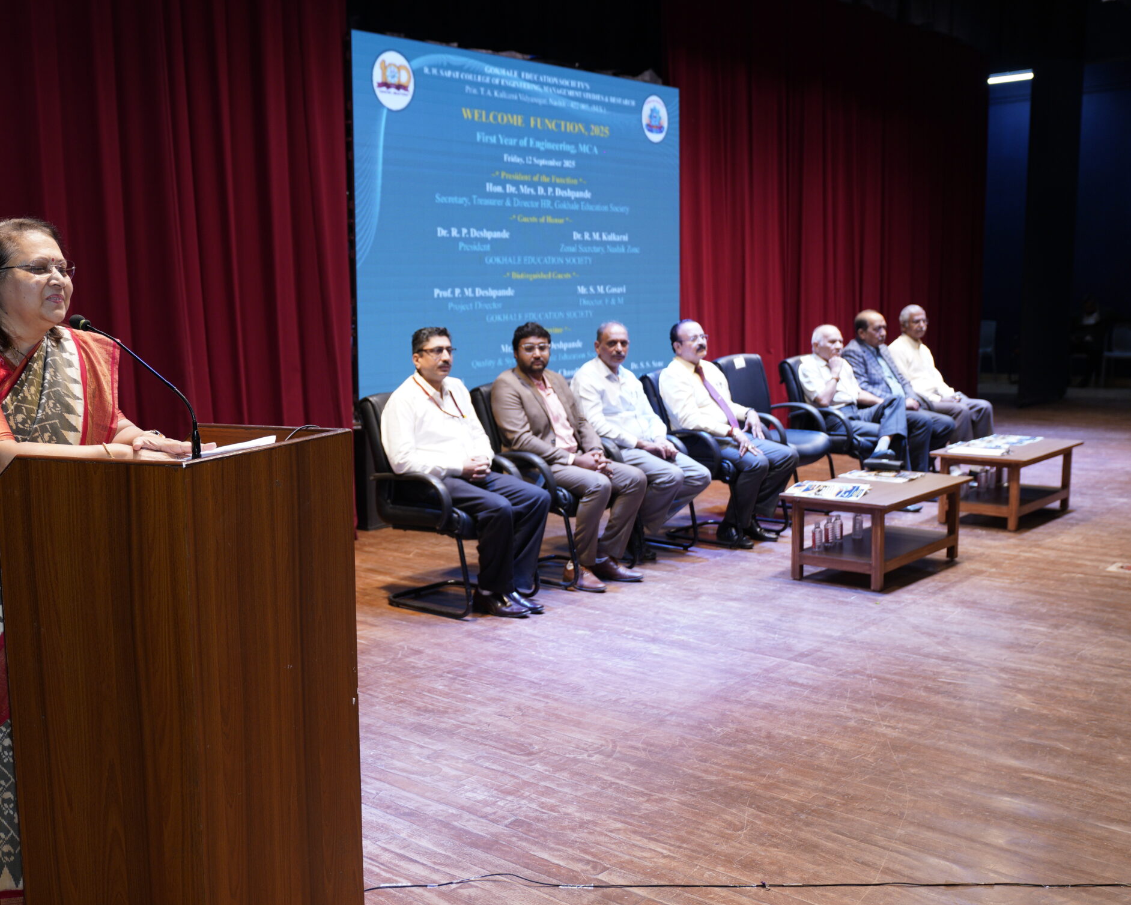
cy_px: 488
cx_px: 432
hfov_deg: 48.7
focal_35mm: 37
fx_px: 1239
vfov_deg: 40.1
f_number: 3.2
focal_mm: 29
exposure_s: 1/160
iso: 500
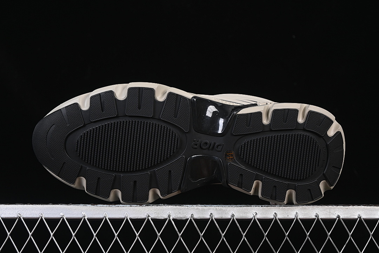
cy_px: 126
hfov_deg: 27.0
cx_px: 190
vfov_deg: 18.2
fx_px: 790
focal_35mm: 75
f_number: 6.3
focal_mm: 50
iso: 160
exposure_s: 1/60
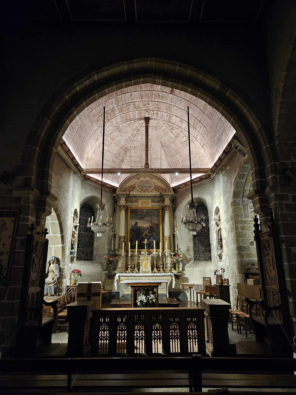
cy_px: 198
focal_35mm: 23
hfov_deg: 58.9
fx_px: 262
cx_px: 148
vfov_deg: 73.9
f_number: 1.8
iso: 800
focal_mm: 5.4
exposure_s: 1/50
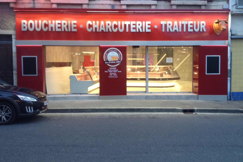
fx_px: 250
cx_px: 122
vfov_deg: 35.9
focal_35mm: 37
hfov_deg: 51.9
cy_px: 74
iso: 64
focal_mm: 4.28
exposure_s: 1/20
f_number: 2.4
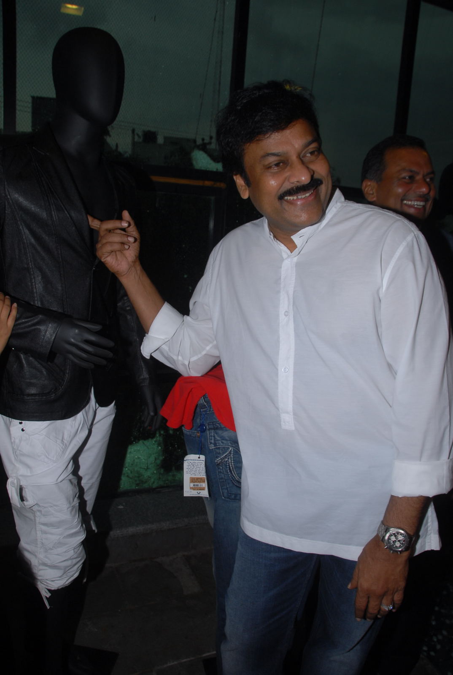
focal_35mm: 27
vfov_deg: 67.3
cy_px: 338
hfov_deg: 48.1
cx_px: 226
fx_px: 507
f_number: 8
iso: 200
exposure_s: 1/125
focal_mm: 18
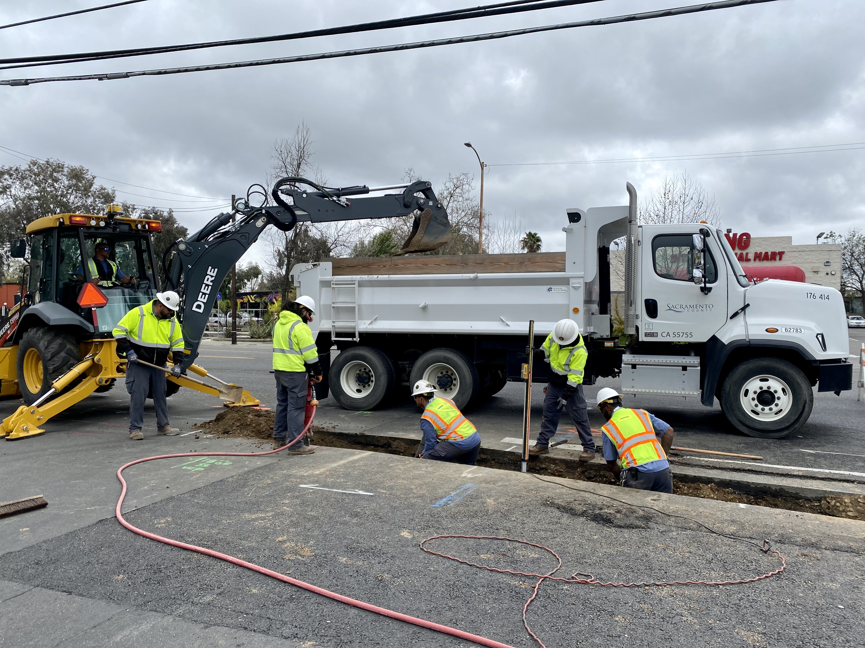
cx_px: 432
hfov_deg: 67.3
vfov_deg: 53.1
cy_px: 324
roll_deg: -0.5
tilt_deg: +0.1
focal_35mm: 26
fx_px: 650
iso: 32
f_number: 1.8
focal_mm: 4.25
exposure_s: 1/1272
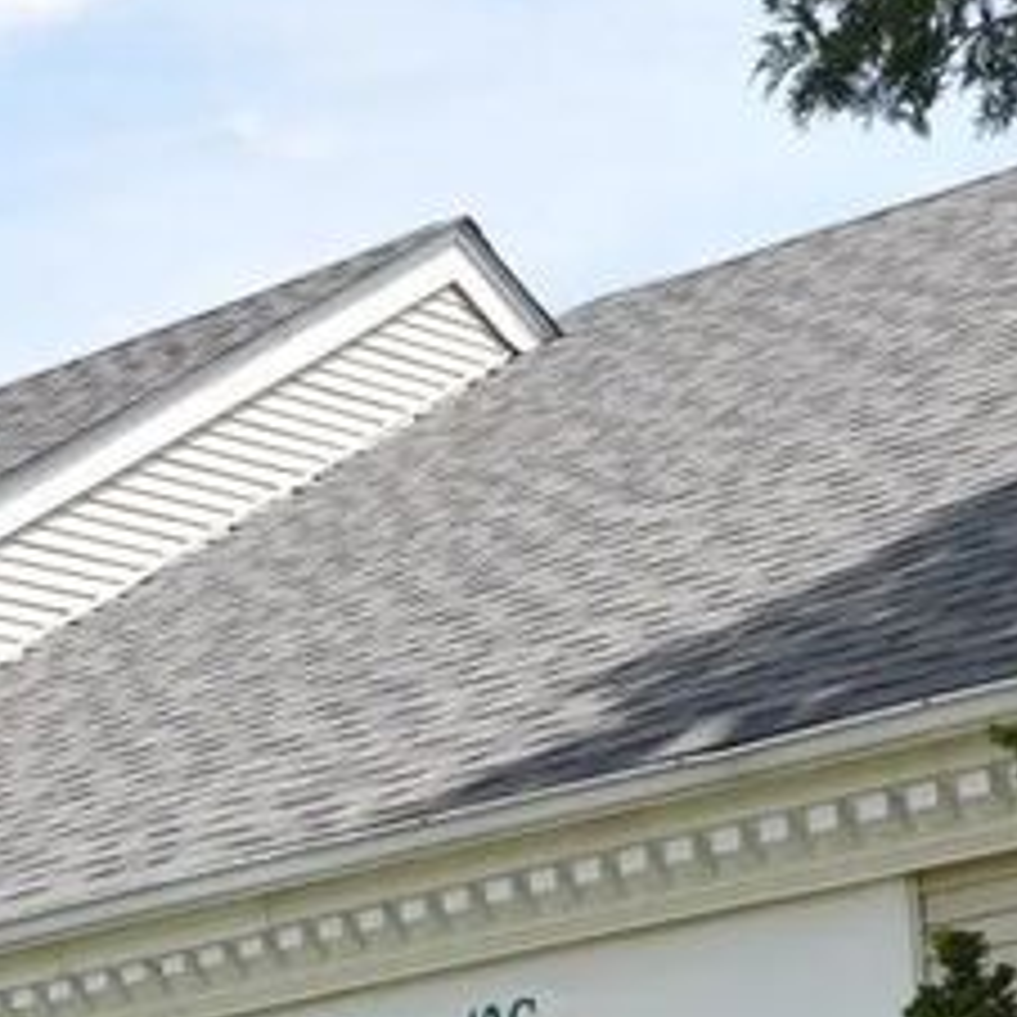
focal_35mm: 133
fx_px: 4418
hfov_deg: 13.1
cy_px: 1334
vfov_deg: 12.7
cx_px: 522
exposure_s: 1/200
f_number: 7.1
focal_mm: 23
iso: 100
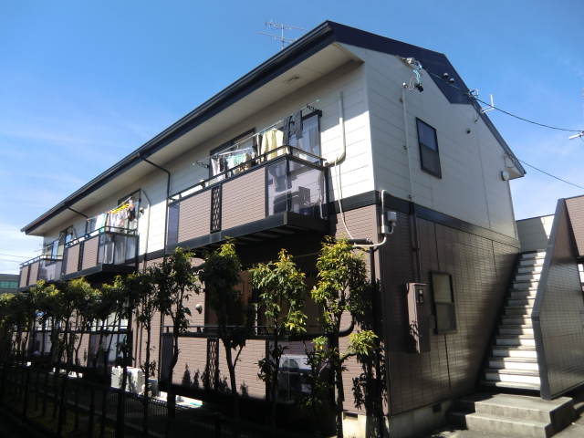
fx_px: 405
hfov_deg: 71.6
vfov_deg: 56.8
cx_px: 292
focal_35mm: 24
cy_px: 219
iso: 64
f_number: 3.2
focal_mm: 4.3
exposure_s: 1/500
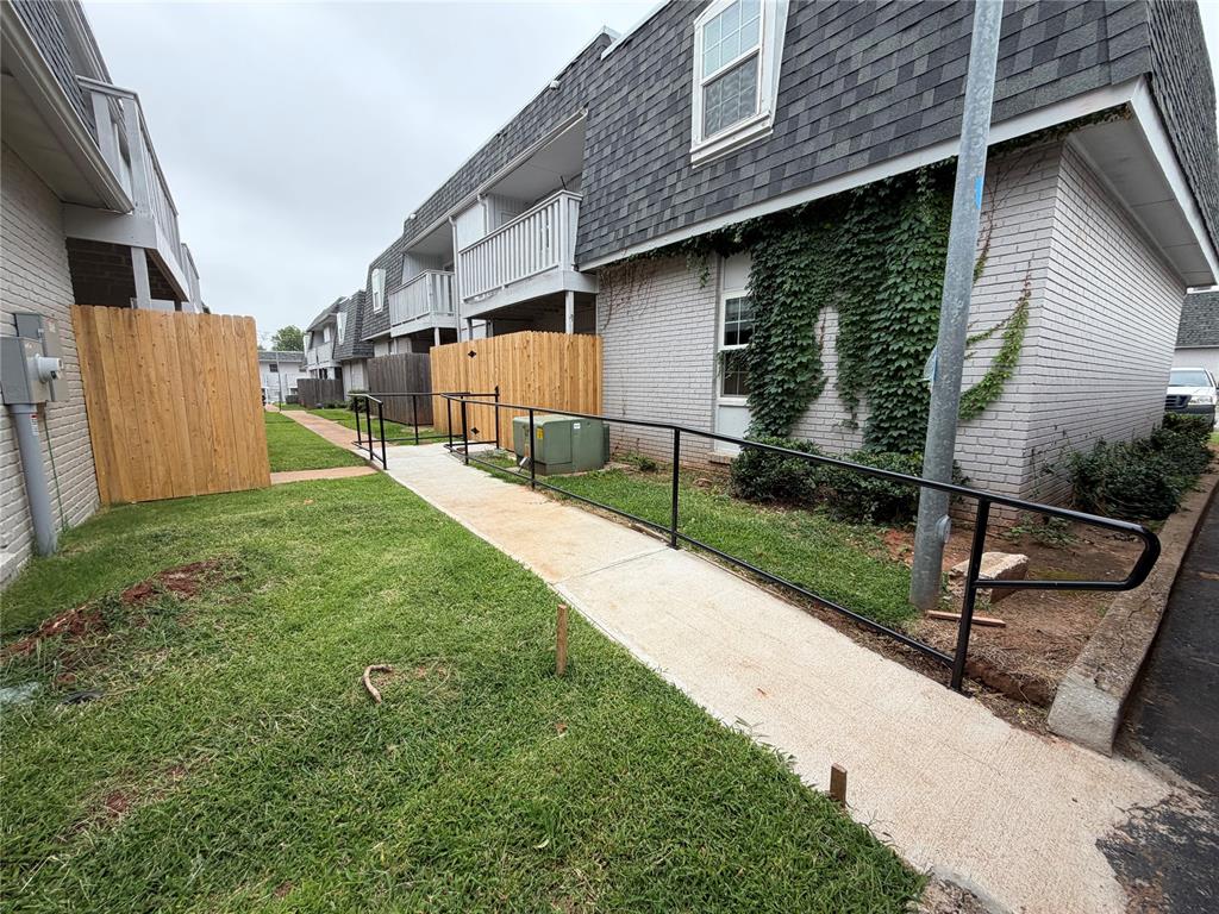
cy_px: 457
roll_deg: -0.4
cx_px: 610
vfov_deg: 85.7
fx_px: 493
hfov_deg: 102.1
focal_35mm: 14
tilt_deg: -8.7
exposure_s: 1/143
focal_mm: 2.22
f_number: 2.2
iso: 40
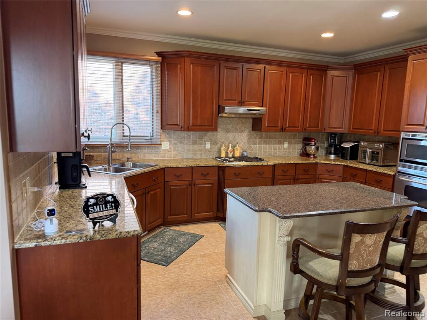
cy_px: 160
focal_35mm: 24
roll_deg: -1.5
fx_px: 296
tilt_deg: -9.2
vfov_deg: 56.8
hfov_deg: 71.6
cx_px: 214
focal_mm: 6.76
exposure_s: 1/60
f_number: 1.78
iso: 400
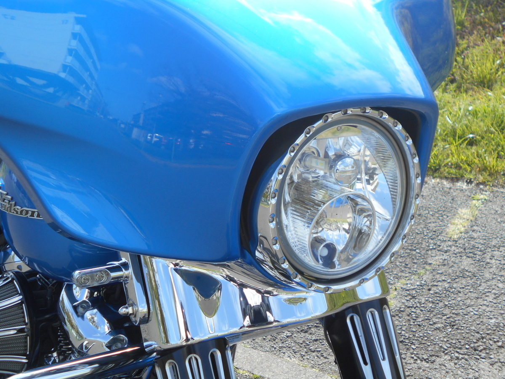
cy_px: 190
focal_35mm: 44
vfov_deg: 32.9
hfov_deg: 42.9
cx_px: 252
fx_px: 642
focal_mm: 7.7
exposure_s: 1/320
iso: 80
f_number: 4.2
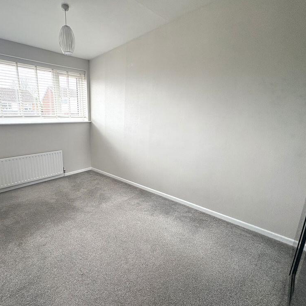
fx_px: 170
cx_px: 104
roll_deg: +0.7
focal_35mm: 17
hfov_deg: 81.3
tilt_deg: -12.7
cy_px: 156
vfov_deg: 84.0
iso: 100
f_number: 2.2
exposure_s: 1/99
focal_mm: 2.22
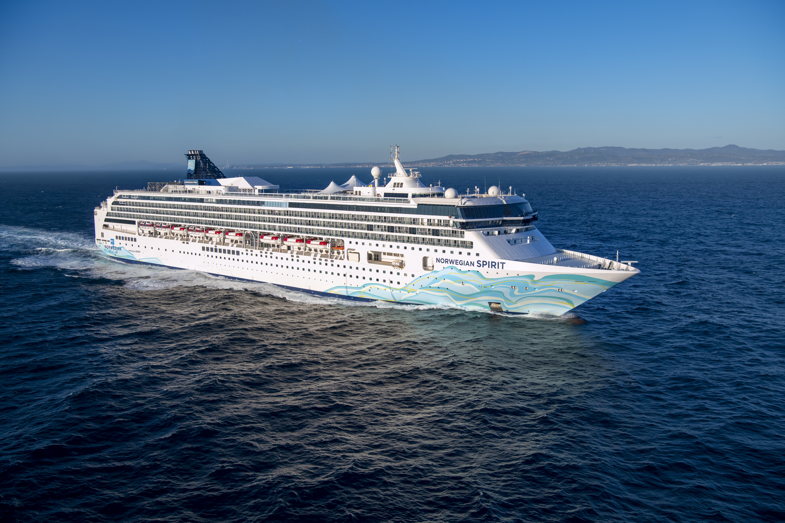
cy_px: 262
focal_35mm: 32
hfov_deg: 58.7
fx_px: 698
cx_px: 392
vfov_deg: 41.1
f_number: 6.3
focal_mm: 32
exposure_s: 1/2500
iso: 400
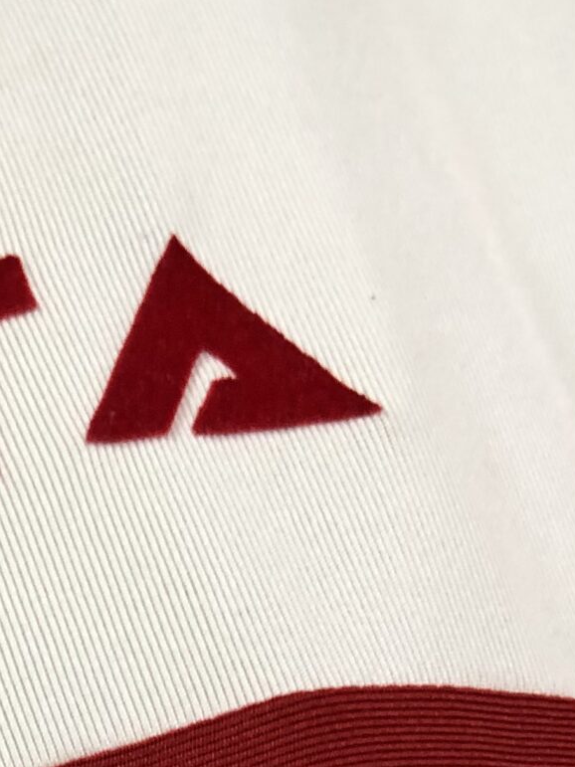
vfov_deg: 18.9
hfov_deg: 15.8
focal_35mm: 93
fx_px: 2060
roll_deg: +17.8
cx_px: 95
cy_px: 1110
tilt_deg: +12.3
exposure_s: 1/17
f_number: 1.8
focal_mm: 3.99
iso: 40
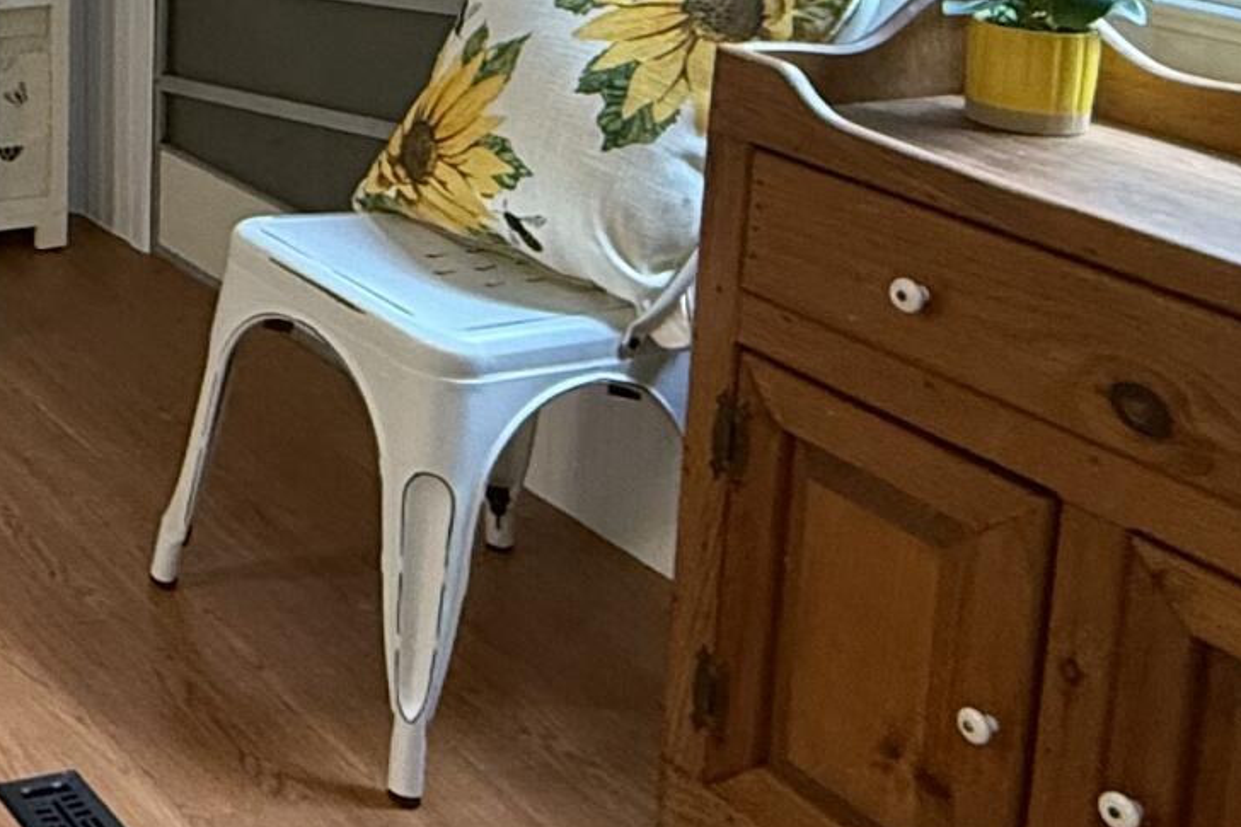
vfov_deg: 21.0
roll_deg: +1.7
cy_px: -182
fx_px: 2068
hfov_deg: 25.8
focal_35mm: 60
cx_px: -573
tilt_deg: -7.6
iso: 320
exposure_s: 1/60
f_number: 2.2
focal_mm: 2.22
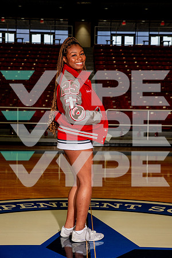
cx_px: 86
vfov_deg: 28.8
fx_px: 502
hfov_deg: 19.5
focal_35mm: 70
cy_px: 129
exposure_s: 1/320
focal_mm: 70
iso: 800
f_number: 7.1
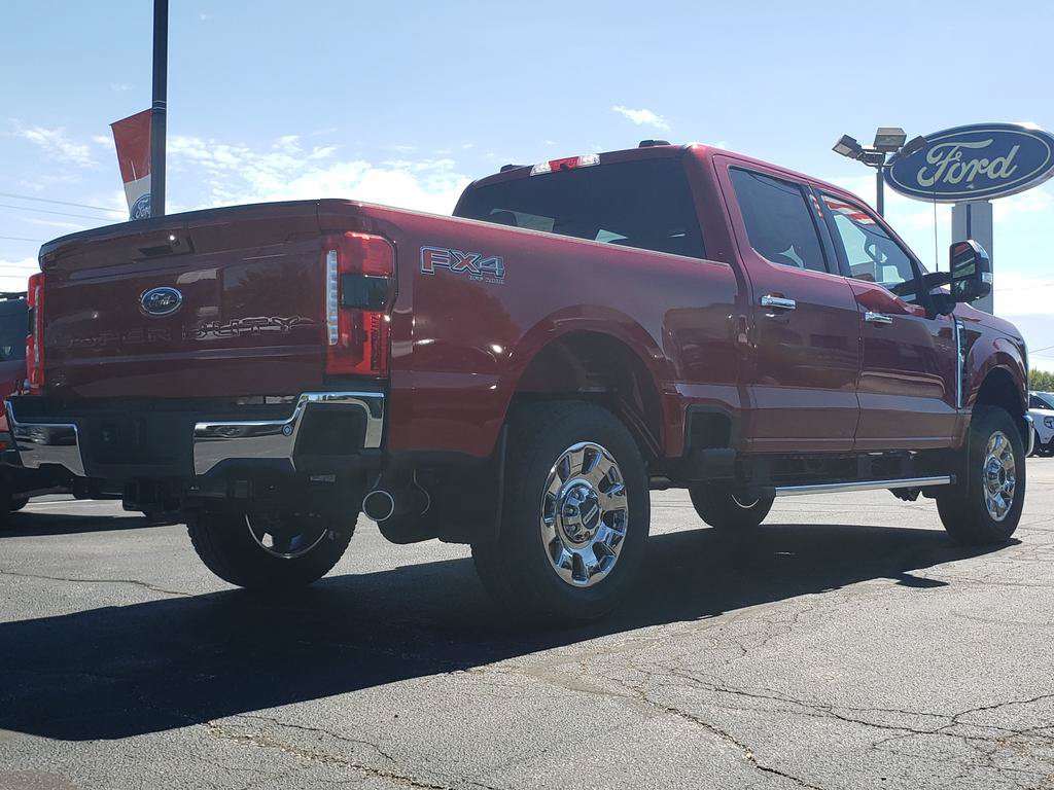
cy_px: 395
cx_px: 527
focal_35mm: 26
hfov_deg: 67.3
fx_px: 792
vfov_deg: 53.1
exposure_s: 1/1154
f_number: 2.4
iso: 50
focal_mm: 4.3
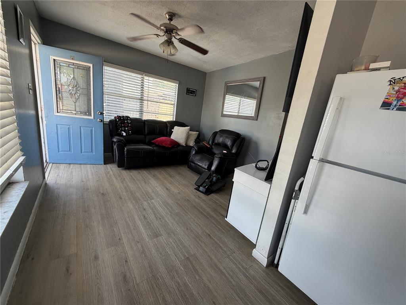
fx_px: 164
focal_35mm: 14
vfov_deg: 85.7
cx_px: 203
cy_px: 152
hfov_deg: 102.1
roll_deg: -6.2
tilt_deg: -13.5
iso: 125
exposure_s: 1/121
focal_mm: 2.22
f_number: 2.2
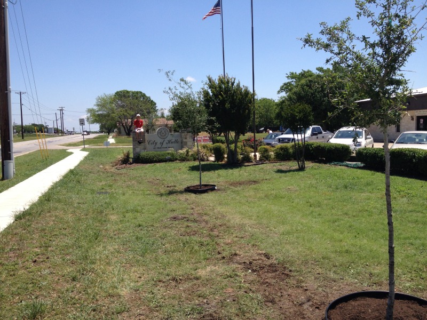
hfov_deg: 52.6
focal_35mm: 35
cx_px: 214
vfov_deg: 40.7
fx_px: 432
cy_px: 160
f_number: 2.4
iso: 50
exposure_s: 1/1672
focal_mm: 4.28
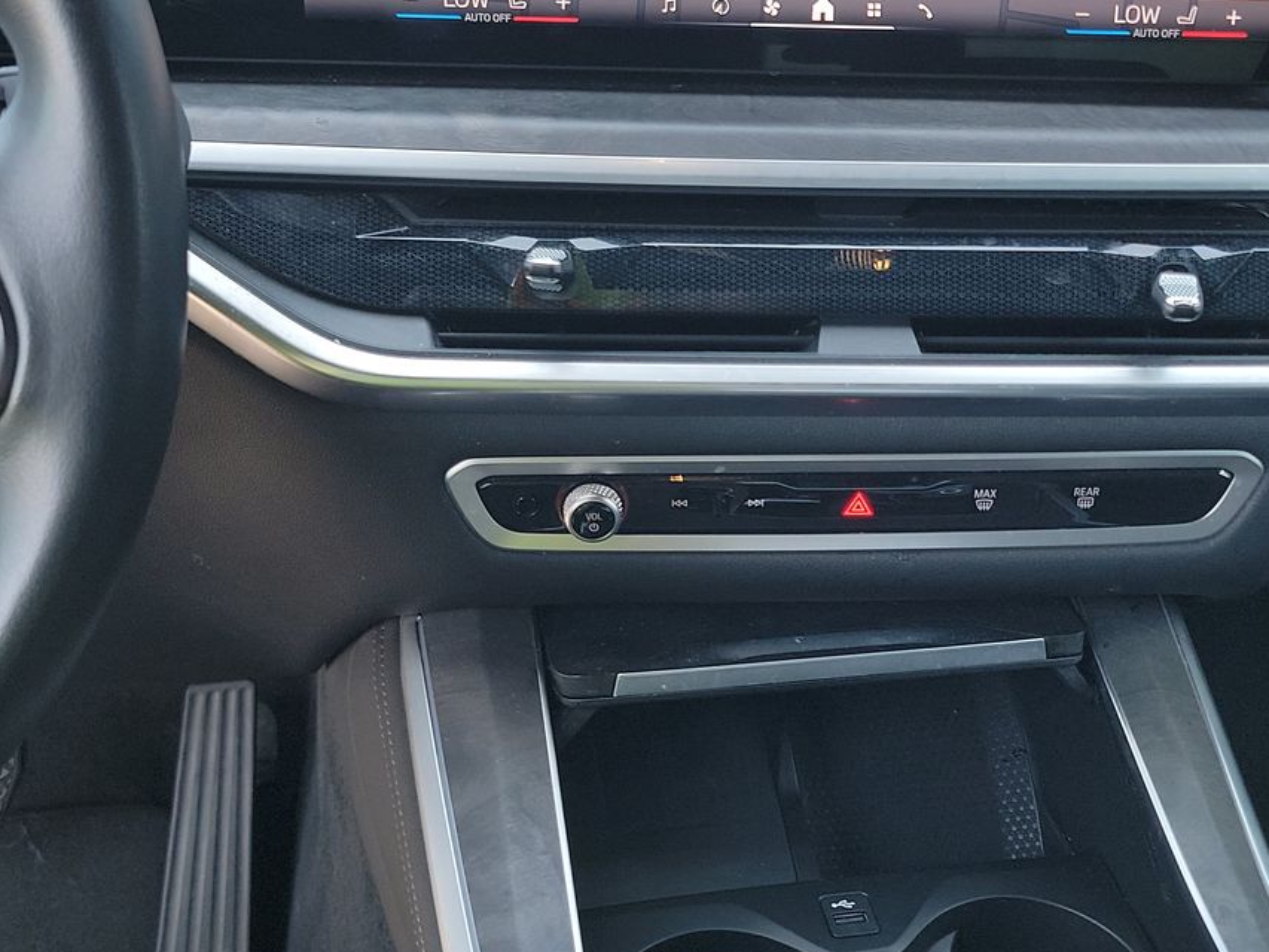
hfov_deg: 42.0
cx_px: 689
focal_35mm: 45
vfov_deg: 32.1
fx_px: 1650
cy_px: 391
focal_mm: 6.7
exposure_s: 1/59
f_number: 1.8
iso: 84
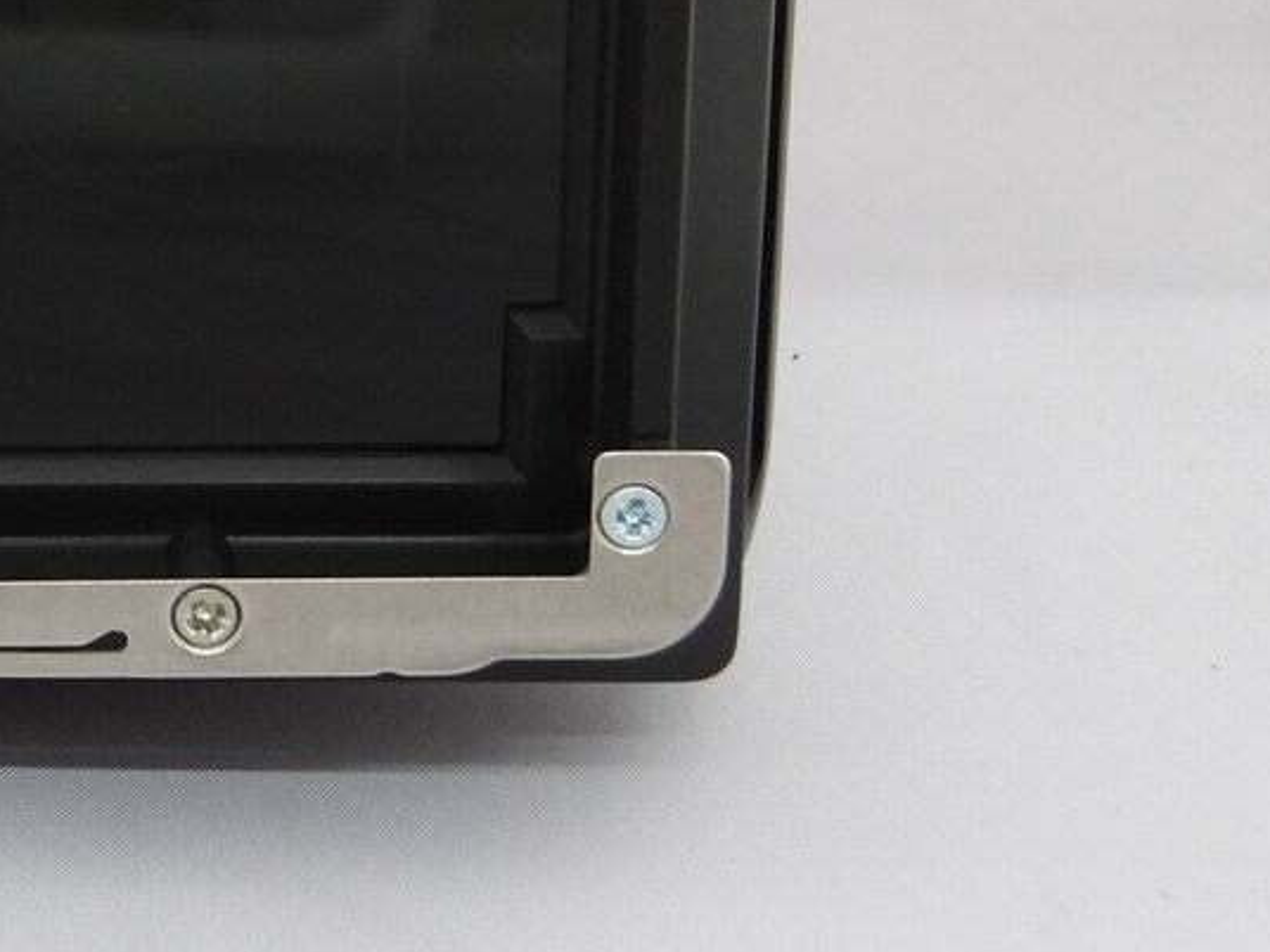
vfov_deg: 15.5
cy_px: 66
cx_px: -116
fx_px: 3449
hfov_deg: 20.0
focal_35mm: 94
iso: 200
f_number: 3.7
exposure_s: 1/30
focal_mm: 7.6
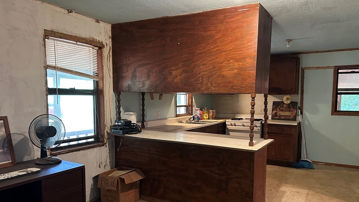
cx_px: 187
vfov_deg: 41.3
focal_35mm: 28
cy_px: 122
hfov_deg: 67.9
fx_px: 267
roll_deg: +0.0
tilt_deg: -5.3
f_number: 1.78
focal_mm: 6.86
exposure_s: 1/40
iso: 800
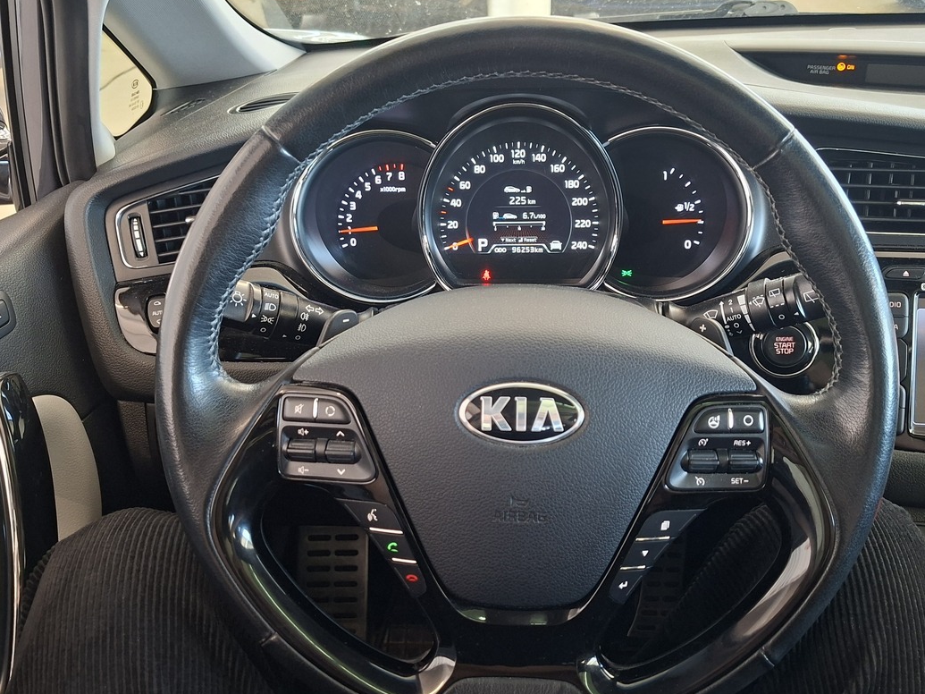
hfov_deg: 56.8
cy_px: 351
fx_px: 855
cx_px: 500
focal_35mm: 32
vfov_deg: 44.2
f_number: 1.8
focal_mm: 5.54
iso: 250
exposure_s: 1/33
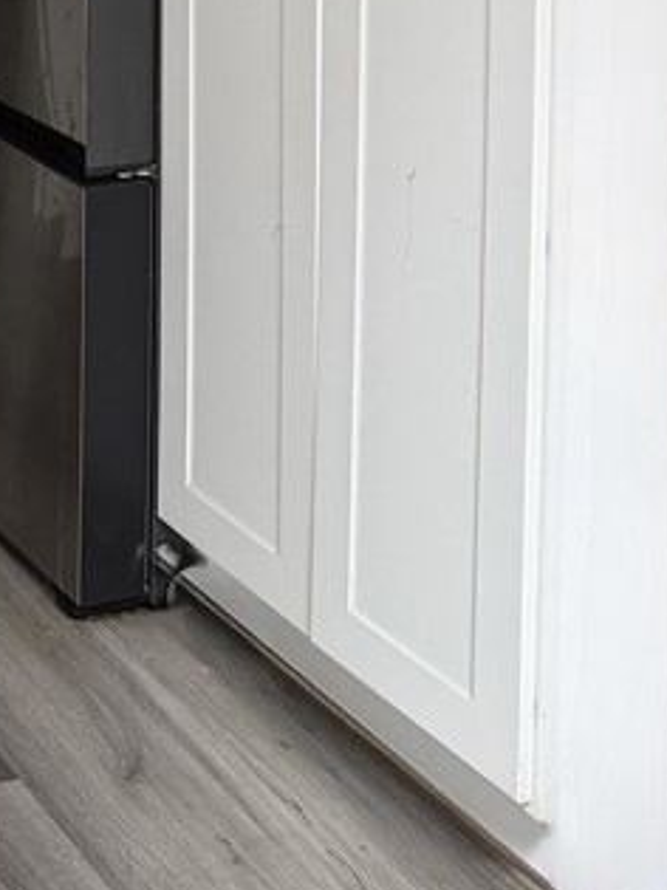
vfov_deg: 21.8
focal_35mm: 78
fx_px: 2005
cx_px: -218
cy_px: -356
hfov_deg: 17.6
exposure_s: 1/111
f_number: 1.78
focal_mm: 6.76
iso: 200
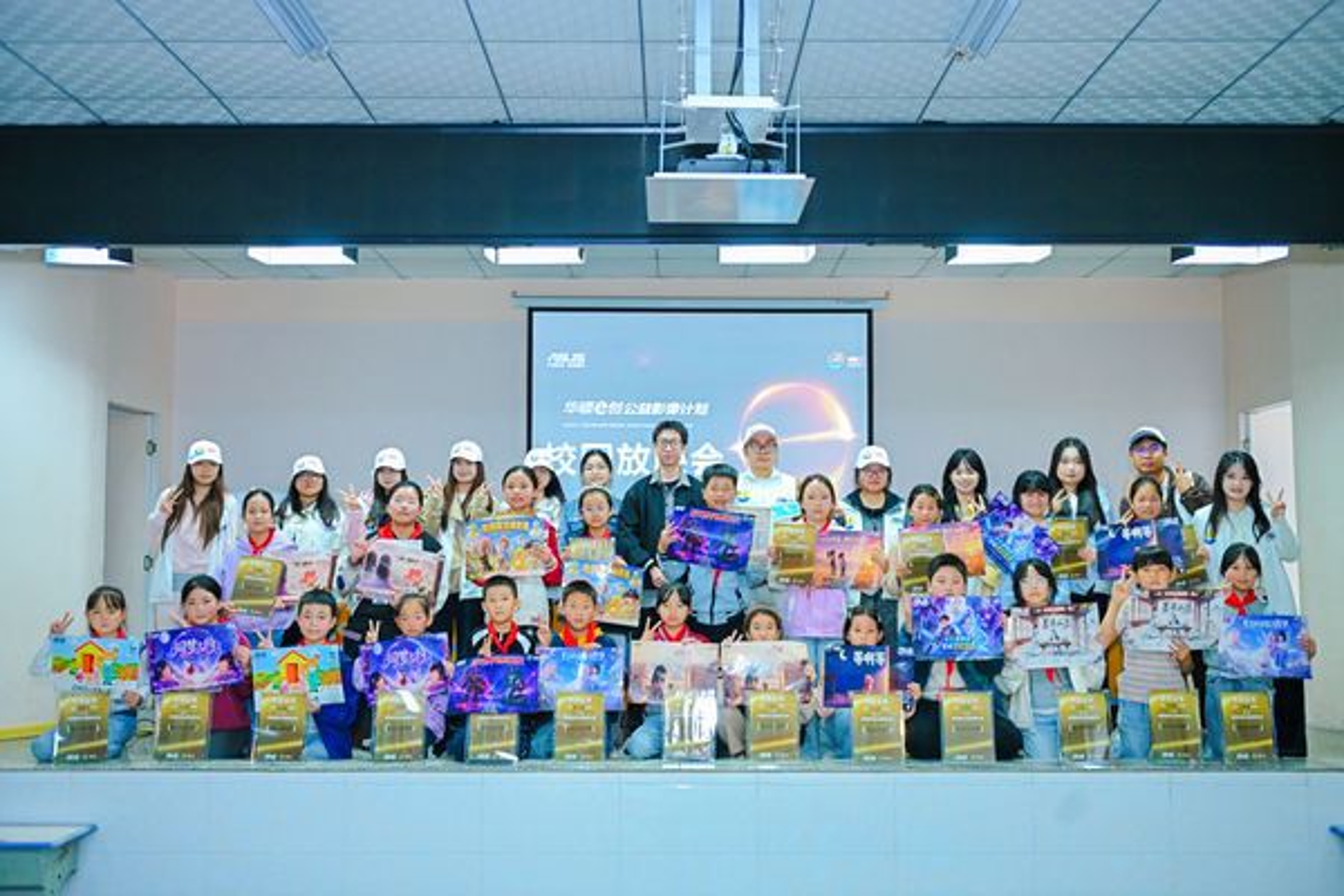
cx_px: 672
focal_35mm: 34
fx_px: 1269
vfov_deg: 38.9
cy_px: 448
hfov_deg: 55.8
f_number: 2.8
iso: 1250
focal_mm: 34
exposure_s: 1/200
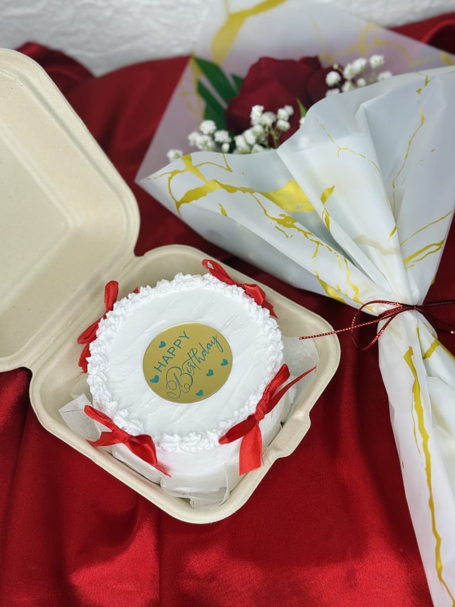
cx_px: 228
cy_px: 304
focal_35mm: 48
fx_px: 841
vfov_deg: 39.7
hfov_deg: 30.3
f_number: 1.78
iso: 80
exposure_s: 1/452
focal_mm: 6.76
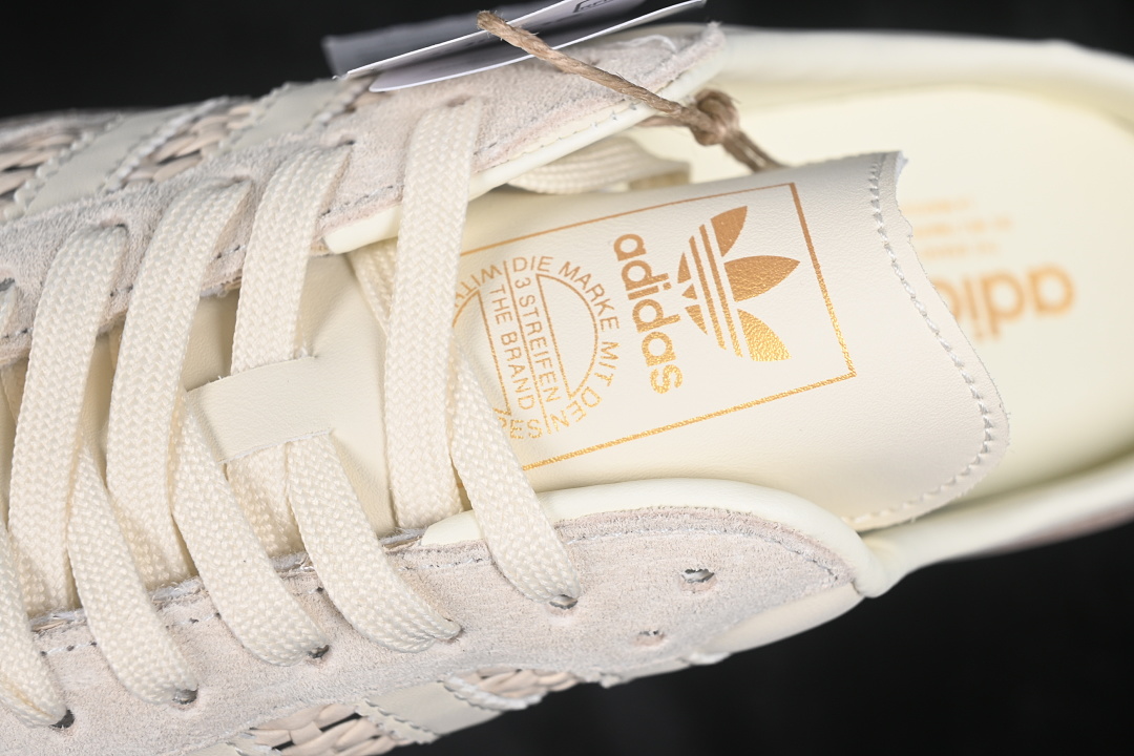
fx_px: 2362
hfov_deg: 27.0
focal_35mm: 75
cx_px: 567
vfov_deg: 18.2
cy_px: 378
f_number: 7.1
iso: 160
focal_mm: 50
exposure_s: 1/80
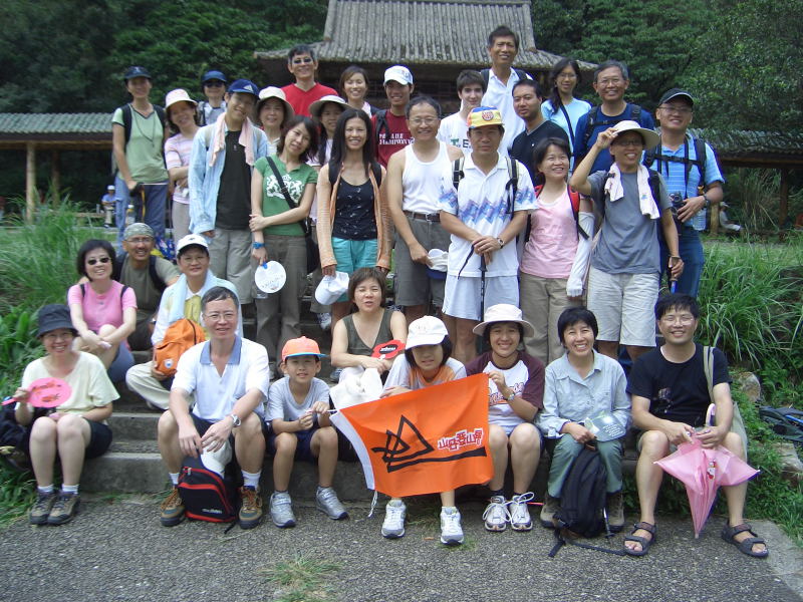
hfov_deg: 47.9
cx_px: 402
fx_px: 905
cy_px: 301
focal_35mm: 39
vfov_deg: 36.8
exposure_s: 1/800
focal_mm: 8
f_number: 2.8
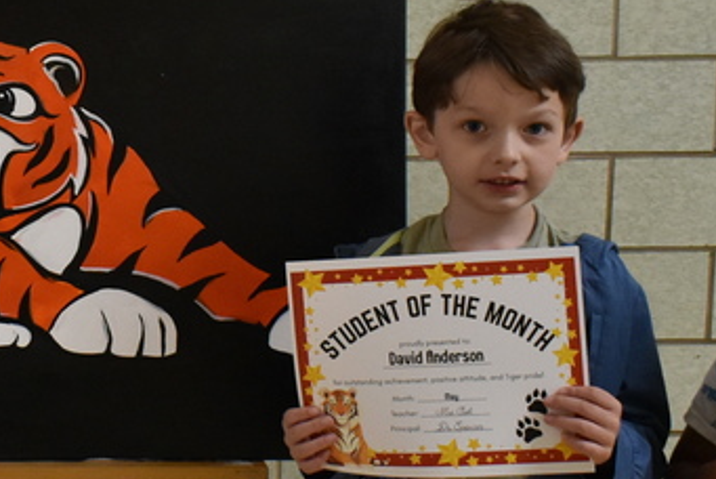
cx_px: -10
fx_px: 1612
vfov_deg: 16.9
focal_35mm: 81
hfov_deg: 23.9
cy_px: 169
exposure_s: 1/125
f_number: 3.5
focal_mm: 18
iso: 1400
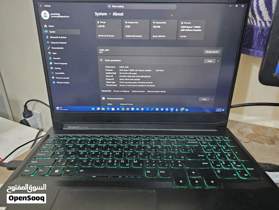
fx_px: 185
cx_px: 140
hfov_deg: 73.9
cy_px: 105
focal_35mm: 23
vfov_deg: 58.9
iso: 640
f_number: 1.7
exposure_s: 1/33.3
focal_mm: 6.3
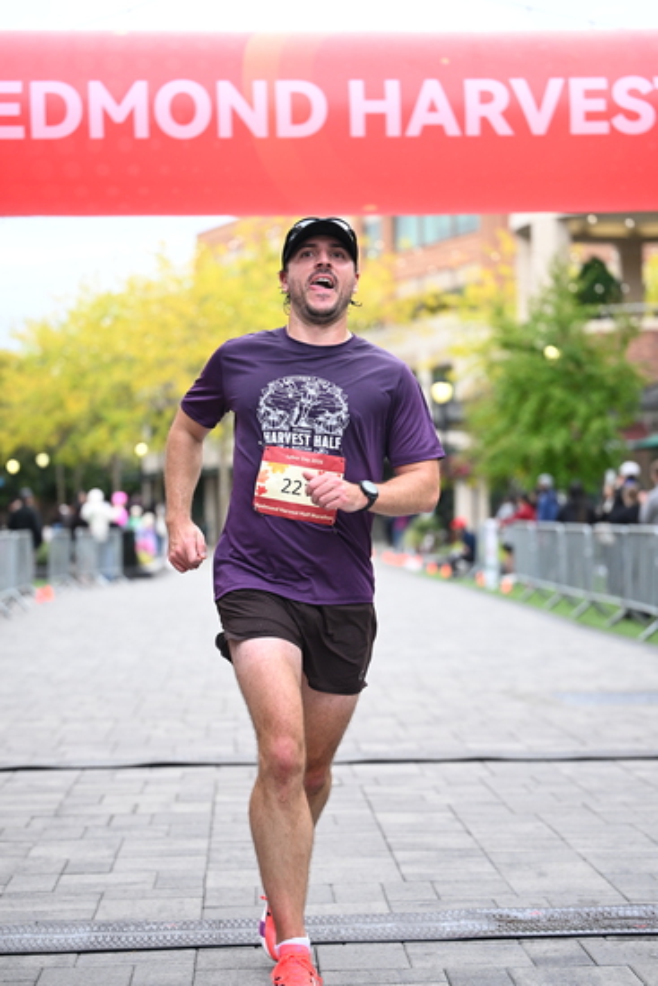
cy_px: 493
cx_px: 329
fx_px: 2055
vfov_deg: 27.0
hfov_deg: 18.2
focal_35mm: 75
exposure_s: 1/1600
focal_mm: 75
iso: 1250
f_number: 2.8
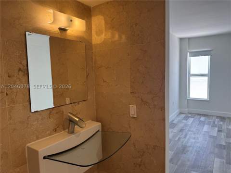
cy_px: 86
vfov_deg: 56.8
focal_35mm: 24
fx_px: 160
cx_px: 116
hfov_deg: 71.6
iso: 64
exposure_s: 1/120
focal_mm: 6.76
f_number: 1.78
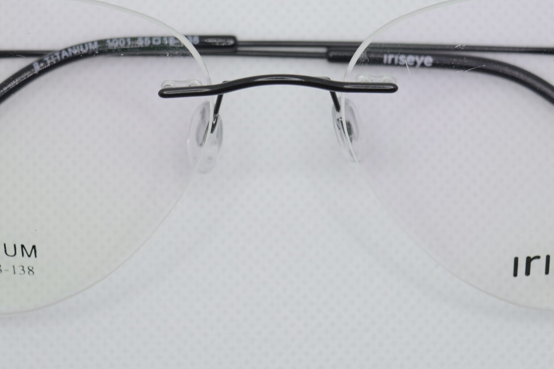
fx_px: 1908
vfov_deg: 11.0
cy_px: 109
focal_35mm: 124
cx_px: 290
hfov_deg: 16.5
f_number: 5.6
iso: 200
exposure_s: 1/125
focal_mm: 40
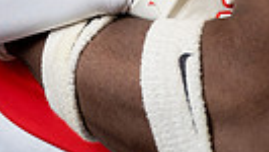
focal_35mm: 99
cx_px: 138
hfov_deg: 21.6
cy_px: -270
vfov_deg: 9.9
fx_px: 707
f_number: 4
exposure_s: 1/250
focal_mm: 28
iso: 640
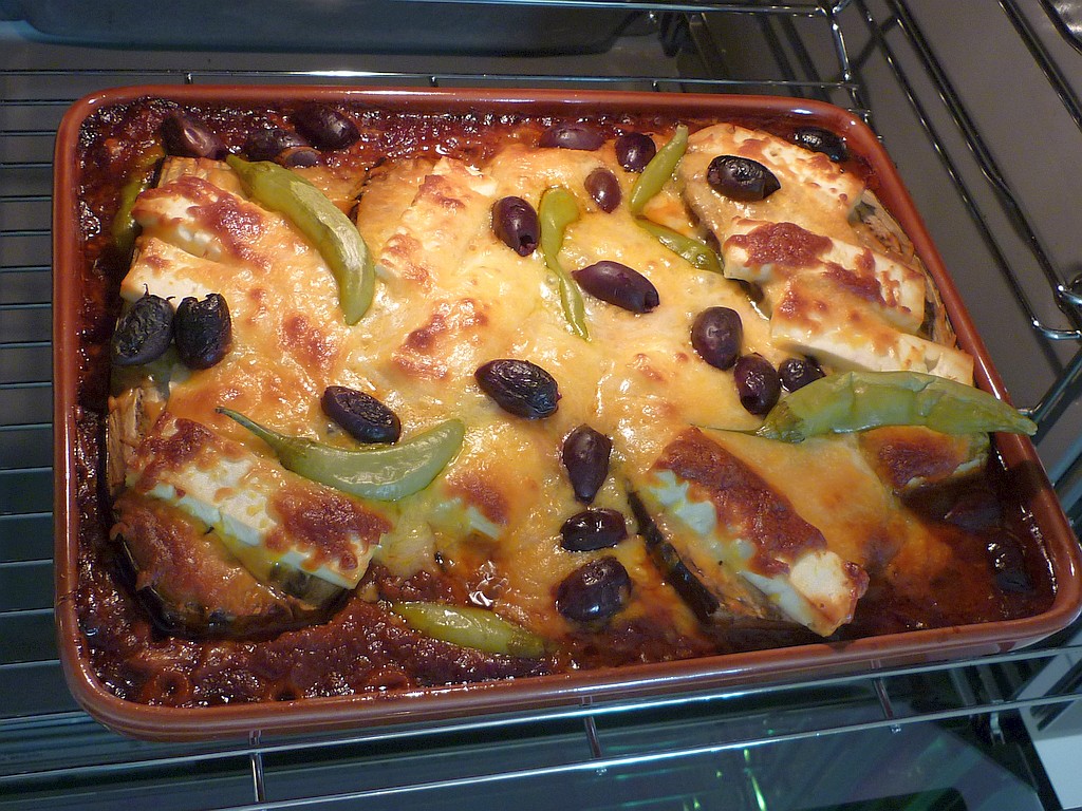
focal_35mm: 42
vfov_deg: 34.3
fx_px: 1313
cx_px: 541
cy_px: 406
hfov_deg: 44.8
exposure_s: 1/30
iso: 160
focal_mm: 5.5
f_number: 2.8
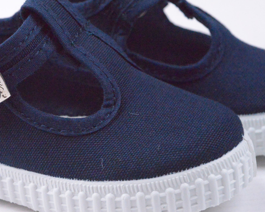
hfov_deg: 20.1
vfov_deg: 16.4
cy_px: 90
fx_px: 737
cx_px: 51
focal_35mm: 94
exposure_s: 1/4000
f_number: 11
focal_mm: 60
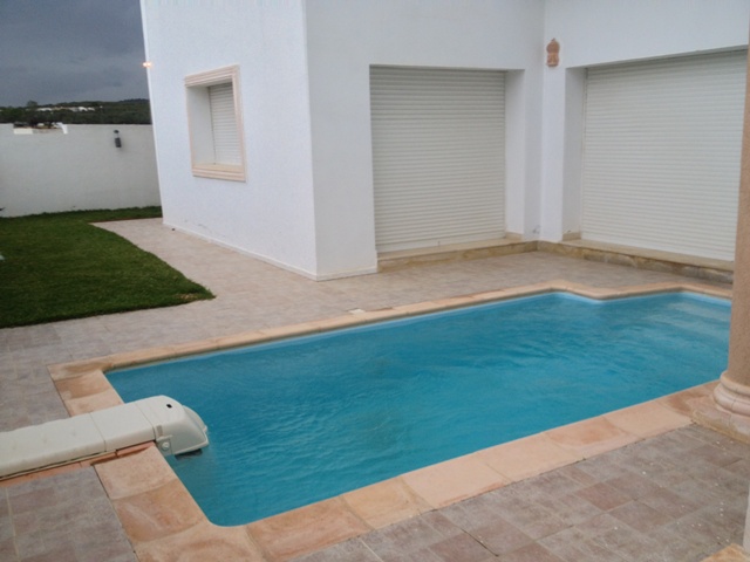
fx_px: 758
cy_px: 281
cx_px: 375
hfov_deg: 52.6
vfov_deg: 40.7
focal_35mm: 35
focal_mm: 4.28
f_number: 2.4
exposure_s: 1/120
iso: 50
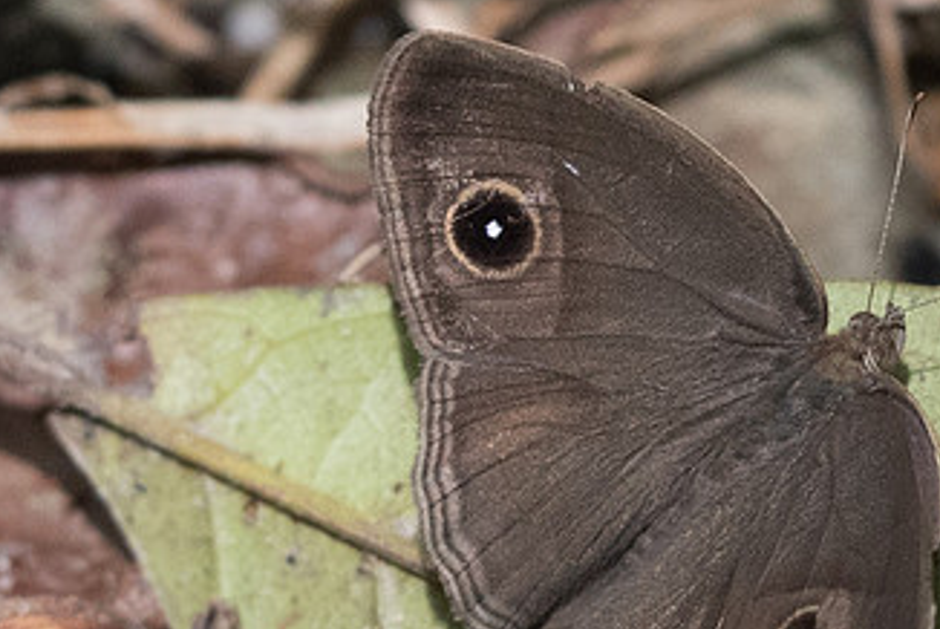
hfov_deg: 1.5
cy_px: 464
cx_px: 660
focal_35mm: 1409
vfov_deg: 1.0
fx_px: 36822
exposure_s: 1/2500
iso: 800
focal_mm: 150
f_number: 4
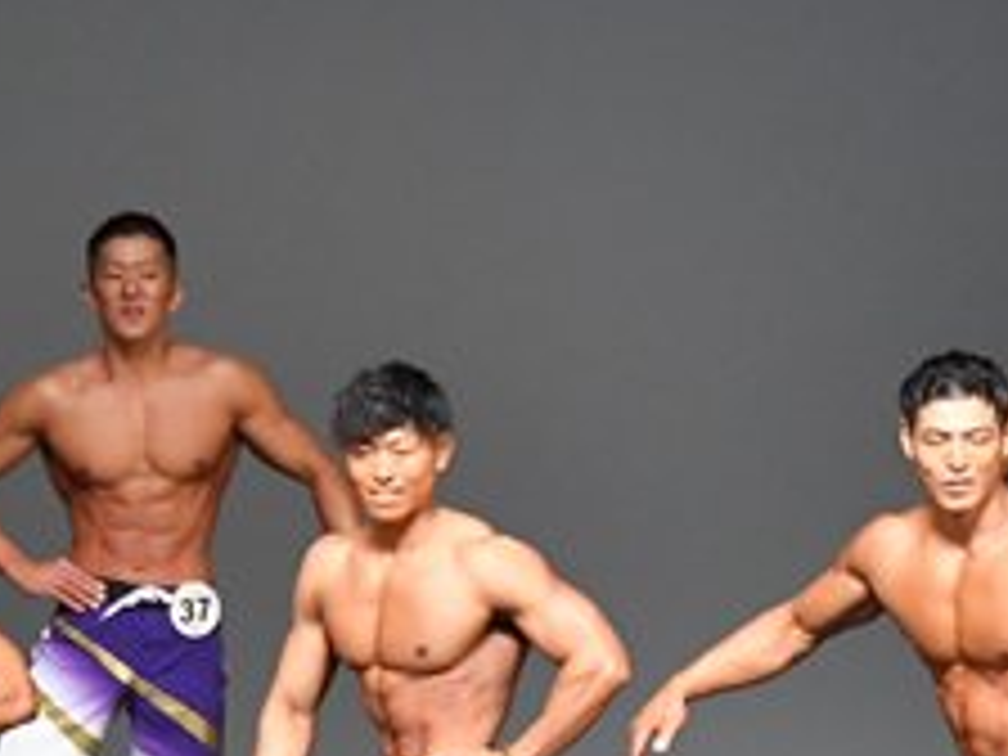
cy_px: 968
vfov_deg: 2.7
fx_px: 16278
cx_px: 1168
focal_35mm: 559
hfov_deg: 3.5
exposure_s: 1/400
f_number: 5.6
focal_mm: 112
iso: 4000
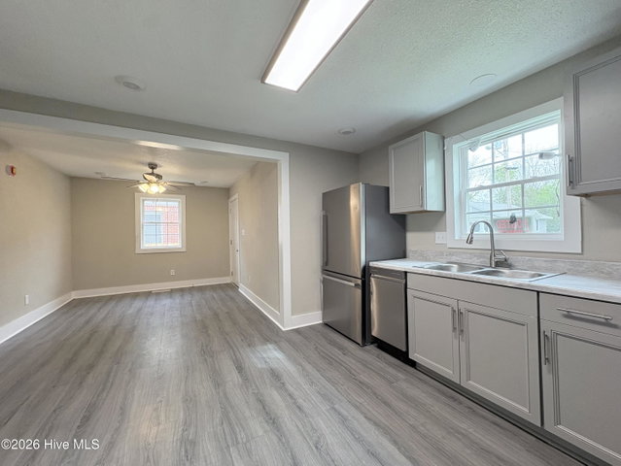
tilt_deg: +0.3
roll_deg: +0.8
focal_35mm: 14
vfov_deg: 85.7
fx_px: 251
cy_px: 233
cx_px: 310
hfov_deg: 102.0
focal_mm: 2.22
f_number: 2.2
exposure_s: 1/121
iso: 320
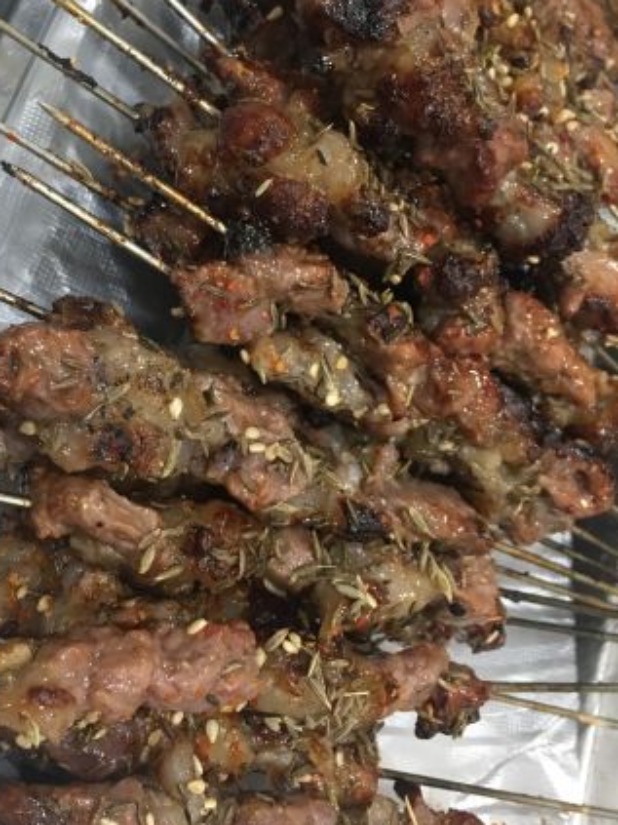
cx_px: 239
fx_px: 1143
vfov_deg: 39.4
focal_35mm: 48
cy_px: 302
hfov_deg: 30.2
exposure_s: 1/20
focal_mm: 4.15
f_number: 2.2
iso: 200
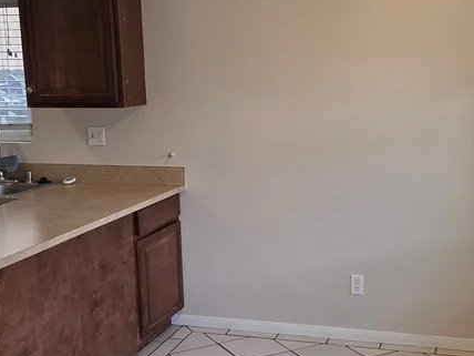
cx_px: 261
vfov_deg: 26.5
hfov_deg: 34.9
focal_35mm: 55
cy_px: 200
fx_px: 753
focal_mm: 5.4
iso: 125
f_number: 1.8
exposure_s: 1/120
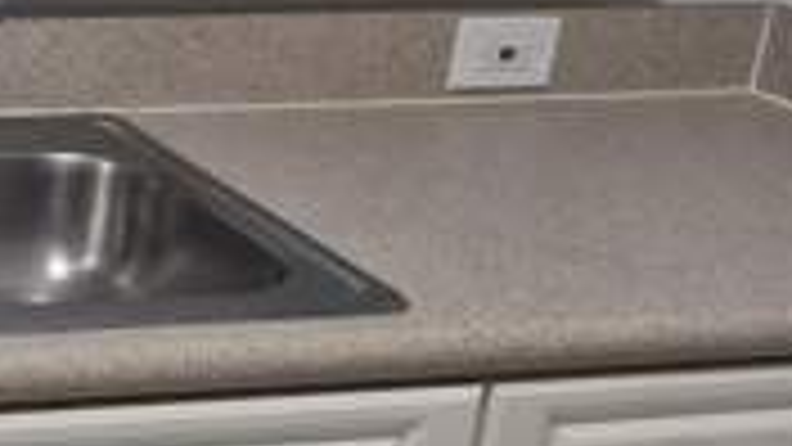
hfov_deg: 21.1
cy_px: 234
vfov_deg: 13.3
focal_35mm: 91
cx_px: -256
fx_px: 1911
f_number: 1.8
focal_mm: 5.4
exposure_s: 1/120
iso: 100
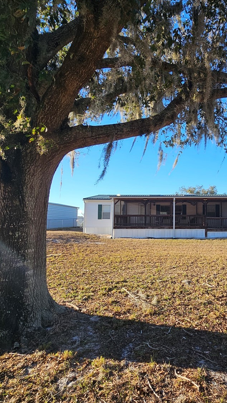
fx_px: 214
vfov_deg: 86.6
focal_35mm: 20
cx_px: 183
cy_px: 203
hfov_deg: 52.1
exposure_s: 1/900
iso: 50
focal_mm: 2.2
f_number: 2.2
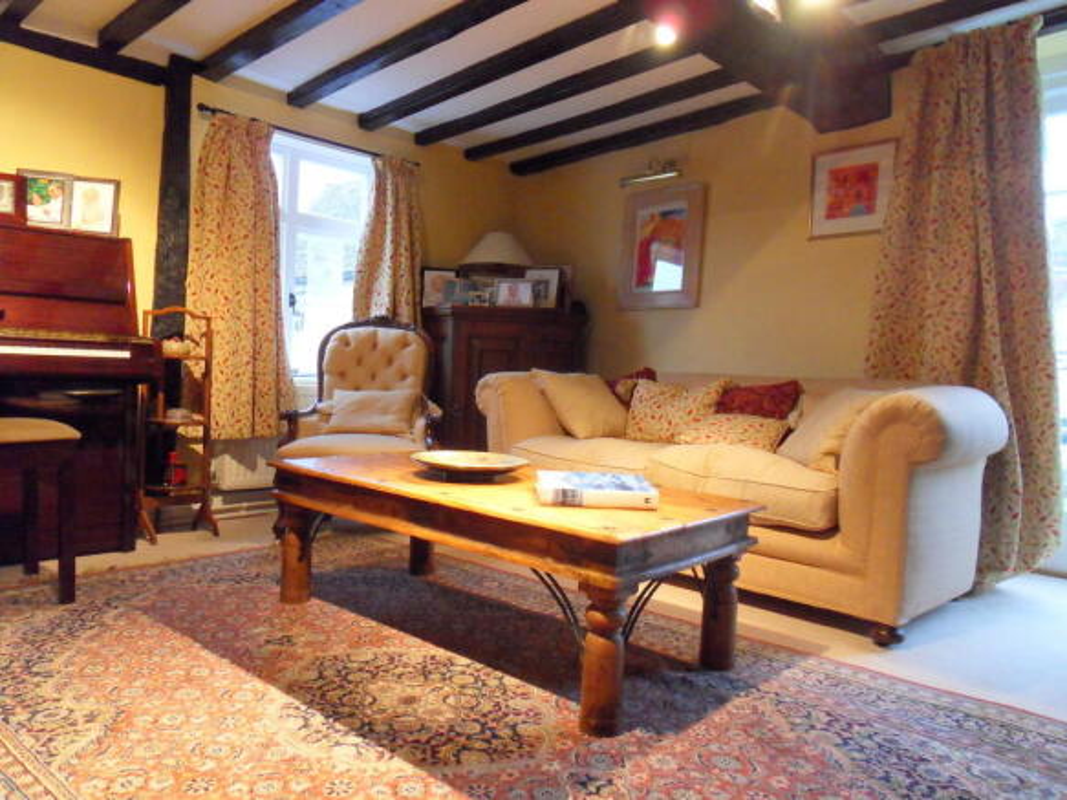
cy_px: 400
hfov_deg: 71.6
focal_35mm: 24
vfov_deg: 56.8
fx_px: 740
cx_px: 534
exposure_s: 1/20
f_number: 3.3
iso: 400
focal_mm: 4.2
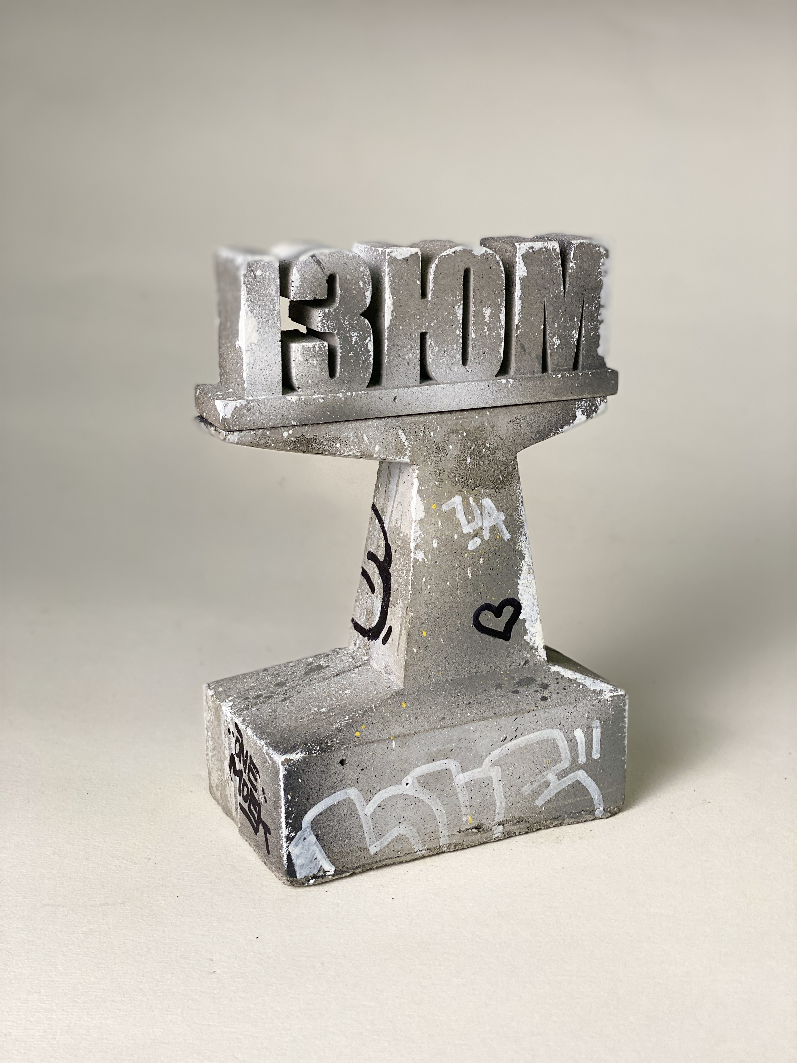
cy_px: 532
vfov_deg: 36.8
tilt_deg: -17.9
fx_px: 1596
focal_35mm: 52
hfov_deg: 28.0
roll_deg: -1.9
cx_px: 398
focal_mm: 6
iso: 40
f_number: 2
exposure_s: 1/100
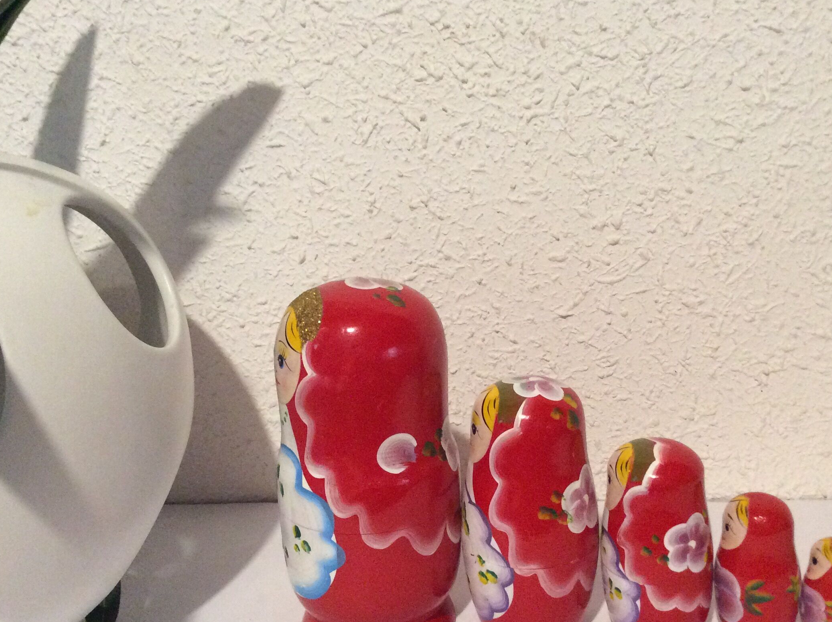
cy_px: 341
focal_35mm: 40
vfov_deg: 35.8
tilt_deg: -14.4
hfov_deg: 46.8
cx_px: 440
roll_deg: +3.3
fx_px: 960
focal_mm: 3.3
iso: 320
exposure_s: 1/25
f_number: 2.4
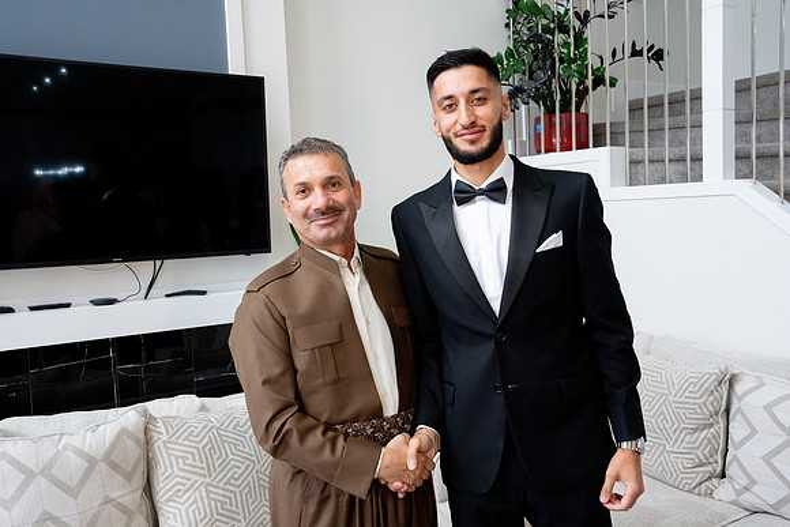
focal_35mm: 34
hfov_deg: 55.8
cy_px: 264
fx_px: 746
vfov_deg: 38.9
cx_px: 395
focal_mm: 34
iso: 6400
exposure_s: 1/160
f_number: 9
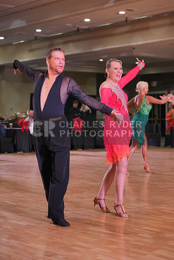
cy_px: 130
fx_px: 551
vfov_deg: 26.6
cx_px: 87
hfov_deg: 18.0
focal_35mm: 76
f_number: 4
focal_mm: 76
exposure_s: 1/400
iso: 2000
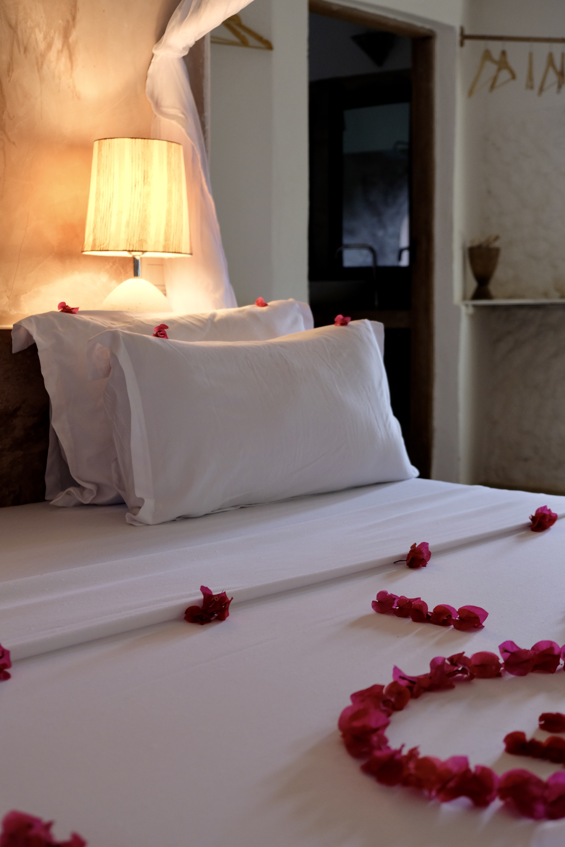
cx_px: 288
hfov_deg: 27.5
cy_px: 433
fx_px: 1153
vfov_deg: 40.3
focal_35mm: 49
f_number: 3.6
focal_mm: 31.5
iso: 640
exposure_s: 1/60
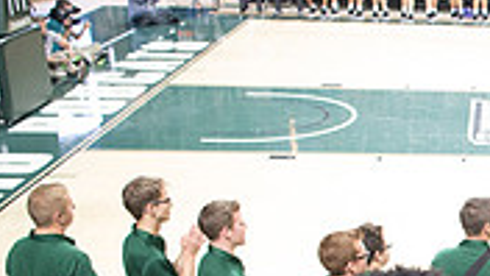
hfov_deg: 21.6
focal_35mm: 83
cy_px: 311
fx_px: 1078
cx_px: 727
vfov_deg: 14.2
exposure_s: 1/200
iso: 2000
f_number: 2.8
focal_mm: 24
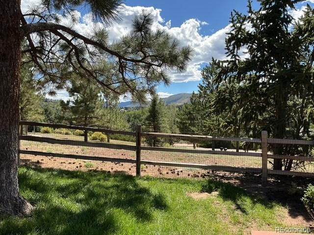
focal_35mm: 29
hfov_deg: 61.7
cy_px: 118
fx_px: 263
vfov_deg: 48.2
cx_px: 157
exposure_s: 1/997
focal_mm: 3
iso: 25
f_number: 1.8
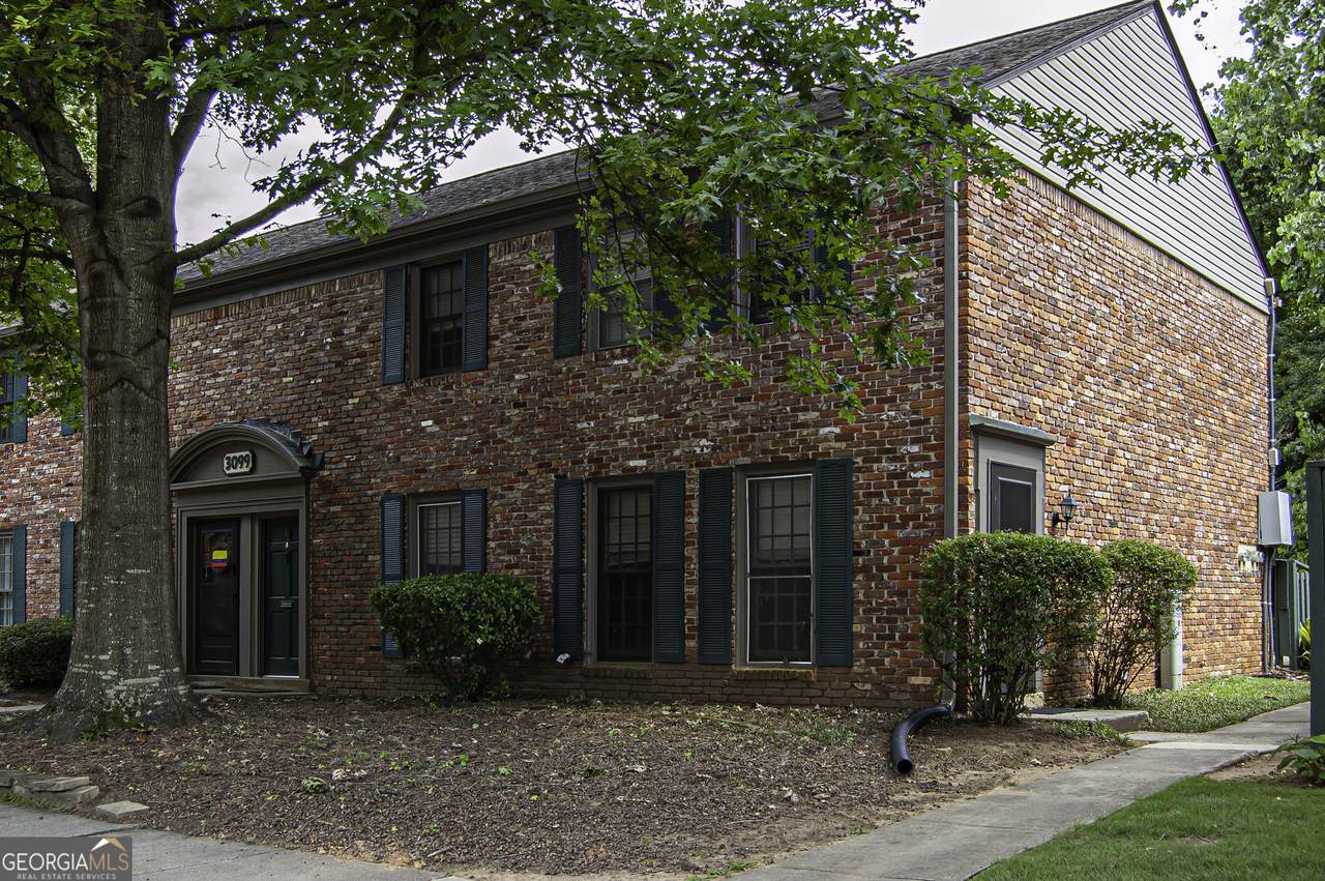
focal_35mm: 39
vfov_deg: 34.1
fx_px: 1434
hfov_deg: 49.6
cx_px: 662
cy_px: 440
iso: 200
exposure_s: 1/125
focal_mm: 26
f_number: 8
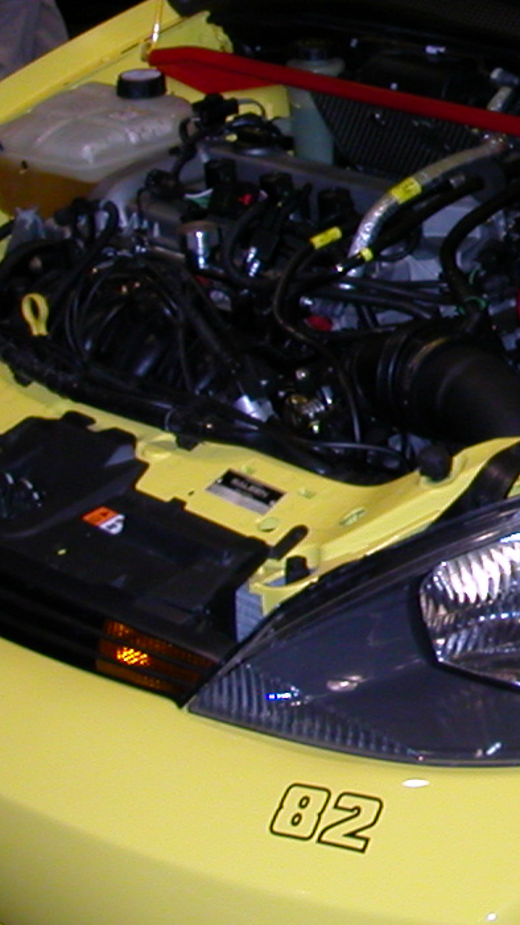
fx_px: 2257
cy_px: 335
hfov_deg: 12.4
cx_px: 828
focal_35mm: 92
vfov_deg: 23.1
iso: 100
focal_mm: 5.6
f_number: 2.7
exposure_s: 1/59.9
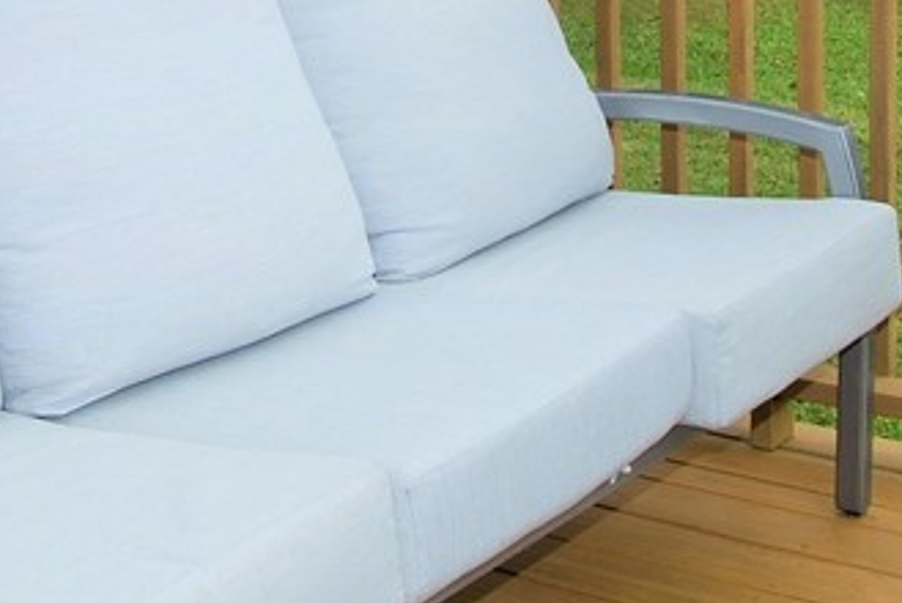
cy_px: -178
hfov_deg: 25.4
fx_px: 1981
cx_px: 245
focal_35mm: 79
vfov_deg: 16.4
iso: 100
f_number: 7.1
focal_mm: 16
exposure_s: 1/200
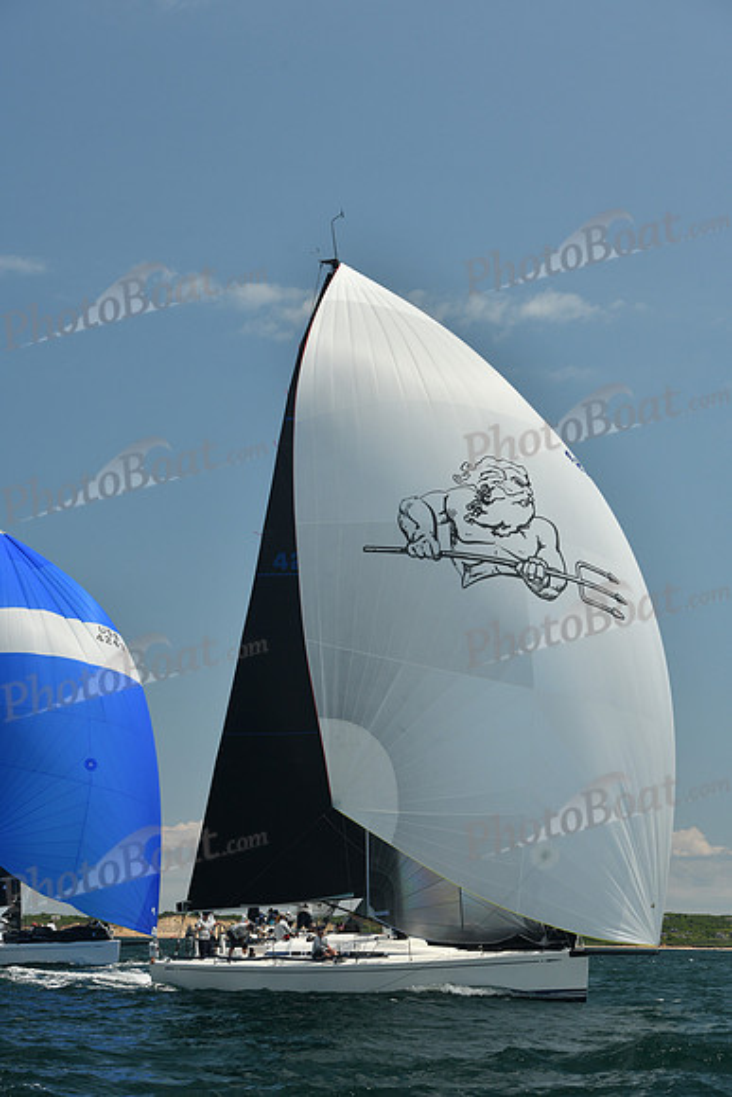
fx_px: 2134
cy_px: 548
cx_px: 366
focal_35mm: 70
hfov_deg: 19.5
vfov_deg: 28.8
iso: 320
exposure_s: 1/640
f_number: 8
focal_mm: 70
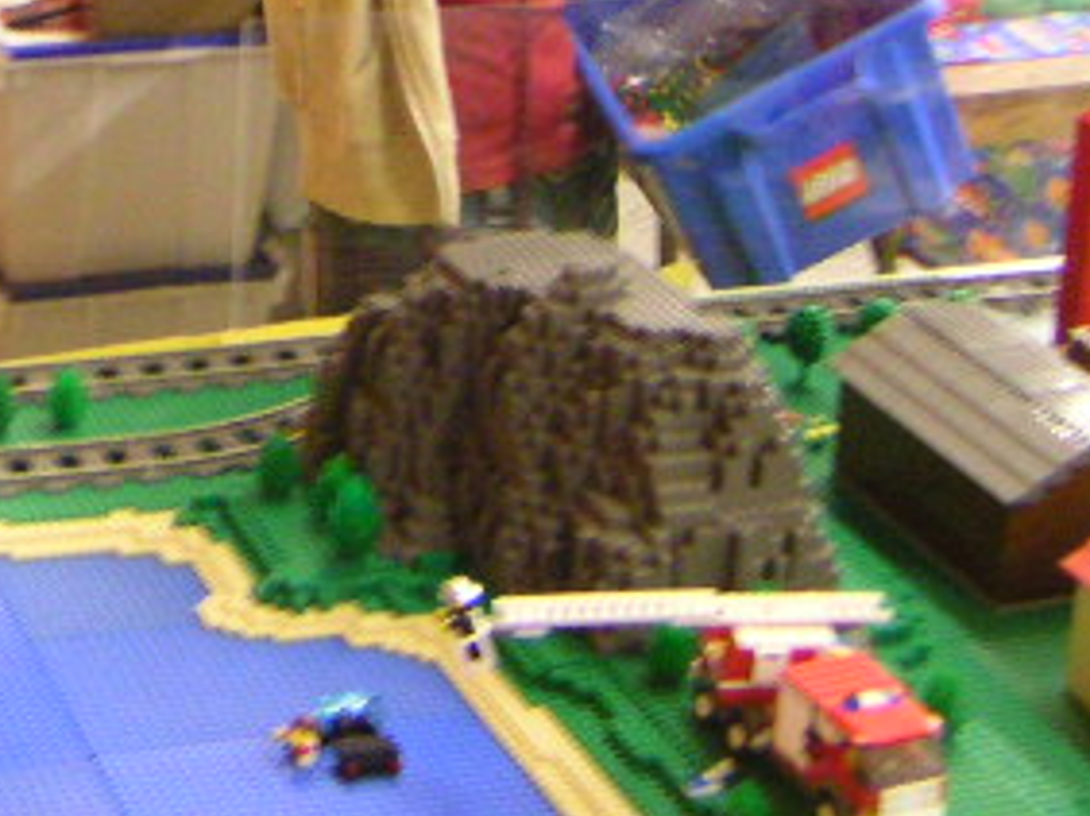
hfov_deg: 22.2
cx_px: -62
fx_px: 2643
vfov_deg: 17.0
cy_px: -81
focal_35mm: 84
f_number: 2.8
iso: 400
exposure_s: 1/10
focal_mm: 4.8
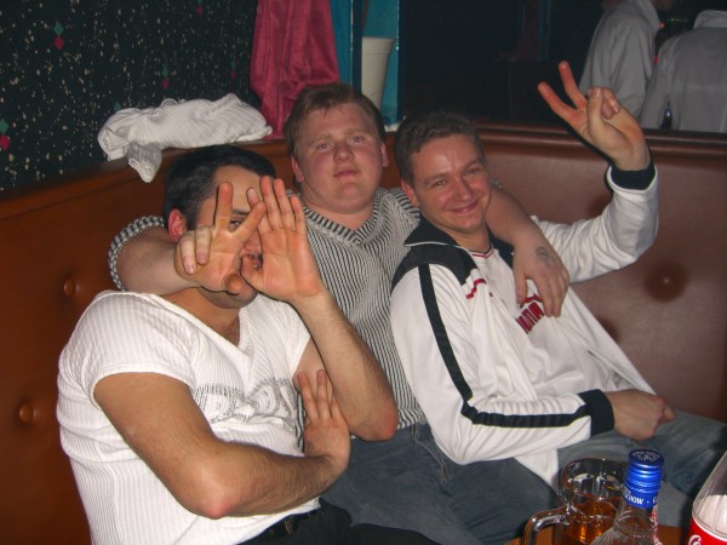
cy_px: 272
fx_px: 798
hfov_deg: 49.0
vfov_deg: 37.7
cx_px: 364
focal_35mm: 38
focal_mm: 7.9
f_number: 2.8
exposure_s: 1/60
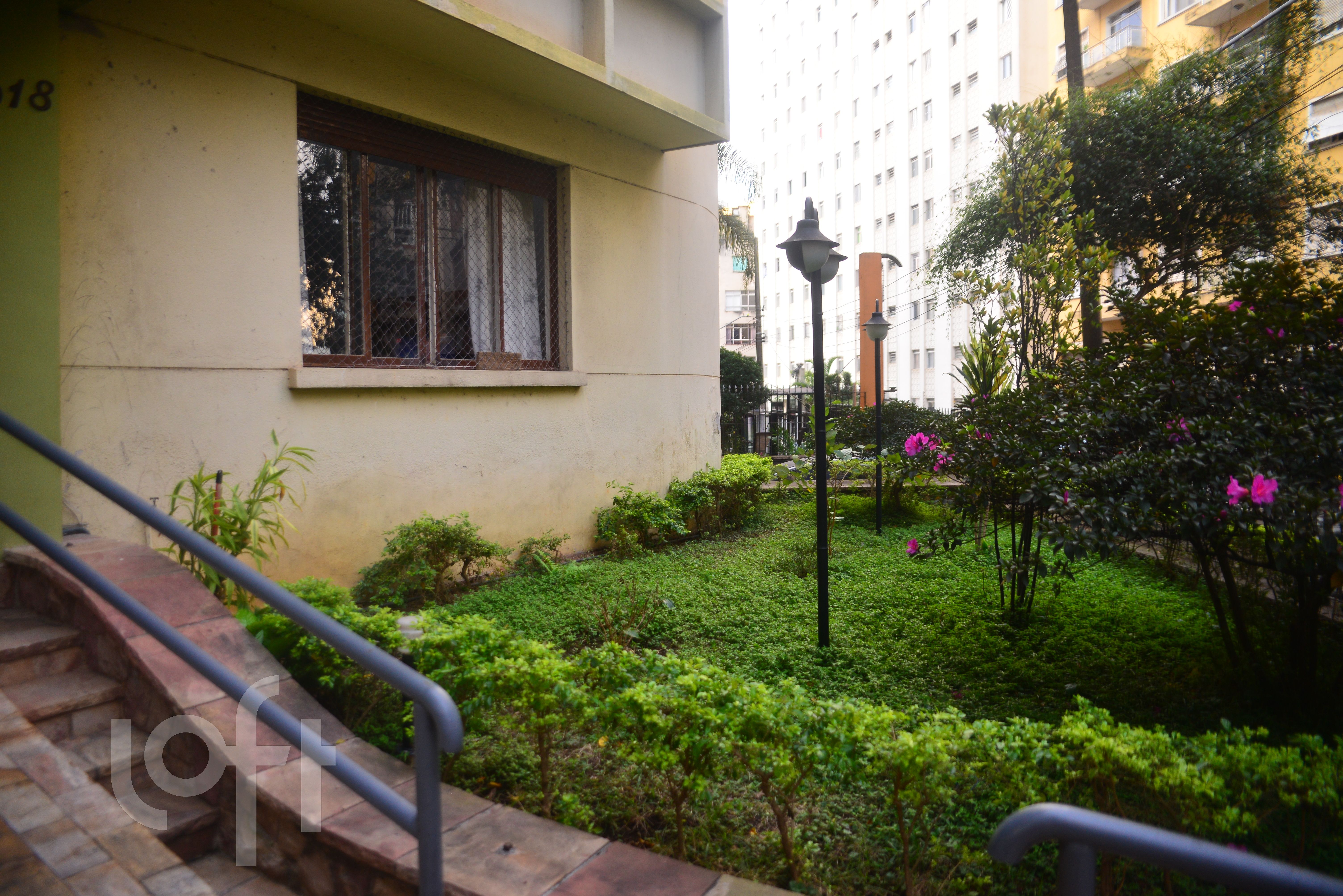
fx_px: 1194
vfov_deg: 41.1
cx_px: 672
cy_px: 448
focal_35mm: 32
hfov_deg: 58.7
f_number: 2.8
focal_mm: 32
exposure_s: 1/640
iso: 500
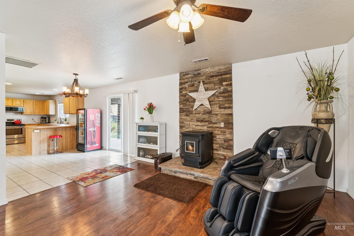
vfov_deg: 75.1
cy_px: 118
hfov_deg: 98.2
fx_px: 153
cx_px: 177
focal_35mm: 16
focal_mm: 15.6
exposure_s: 1/3.33
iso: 400
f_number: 13
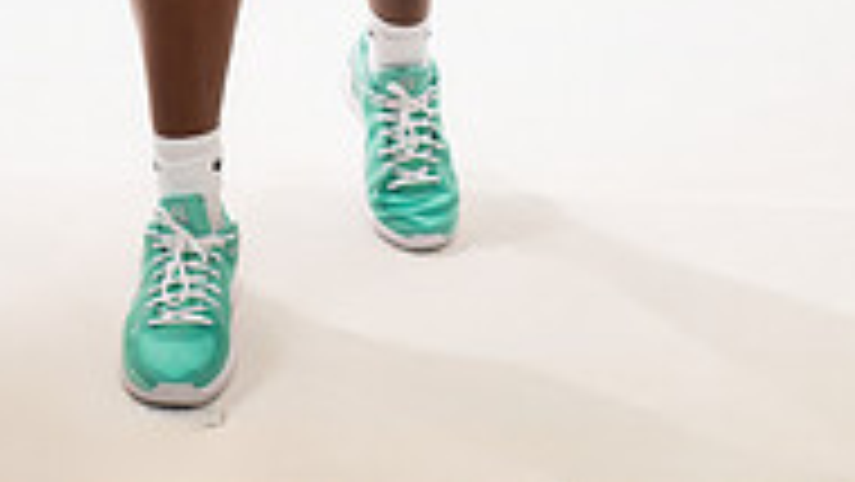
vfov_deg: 11.0
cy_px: -527
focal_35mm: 99
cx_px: 256
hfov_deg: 21.4
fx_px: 2245
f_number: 7.1
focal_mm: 40
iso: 500
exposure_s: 1/320
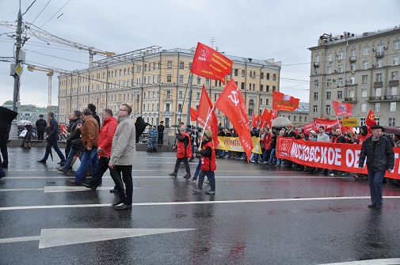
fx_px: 366
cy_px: 132
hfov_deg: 57.3
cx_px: 200
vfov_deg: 39.8
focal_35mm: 33
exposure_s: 1/60
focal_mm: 22
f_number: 8
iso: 200
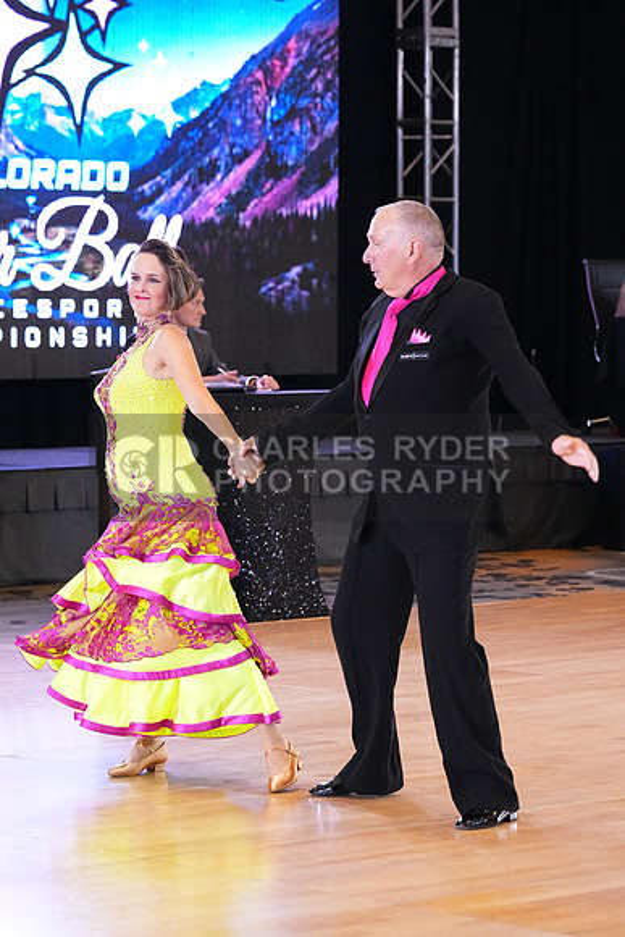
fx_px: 3513
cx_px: 312
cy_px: 468
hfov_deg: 10.2
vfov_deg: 15.2
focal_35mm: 135
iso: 12800
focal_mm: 135
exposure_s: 1/400
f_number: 5.6
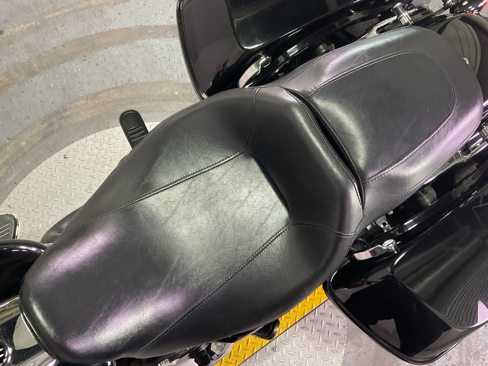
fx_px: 409
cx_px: 244
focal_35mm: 29
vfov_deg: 48.2
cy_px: 183
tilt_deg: -74.4
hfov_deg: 61.7
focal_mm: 3
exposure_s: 1/60
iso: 250
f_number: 1.8
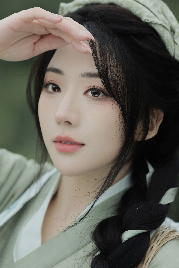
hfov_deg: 6.9
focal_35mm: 200
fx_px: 1492
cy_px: 134
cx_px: 90
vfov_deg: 10.3
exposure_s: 1/640
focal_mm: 200
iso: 200
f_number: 4
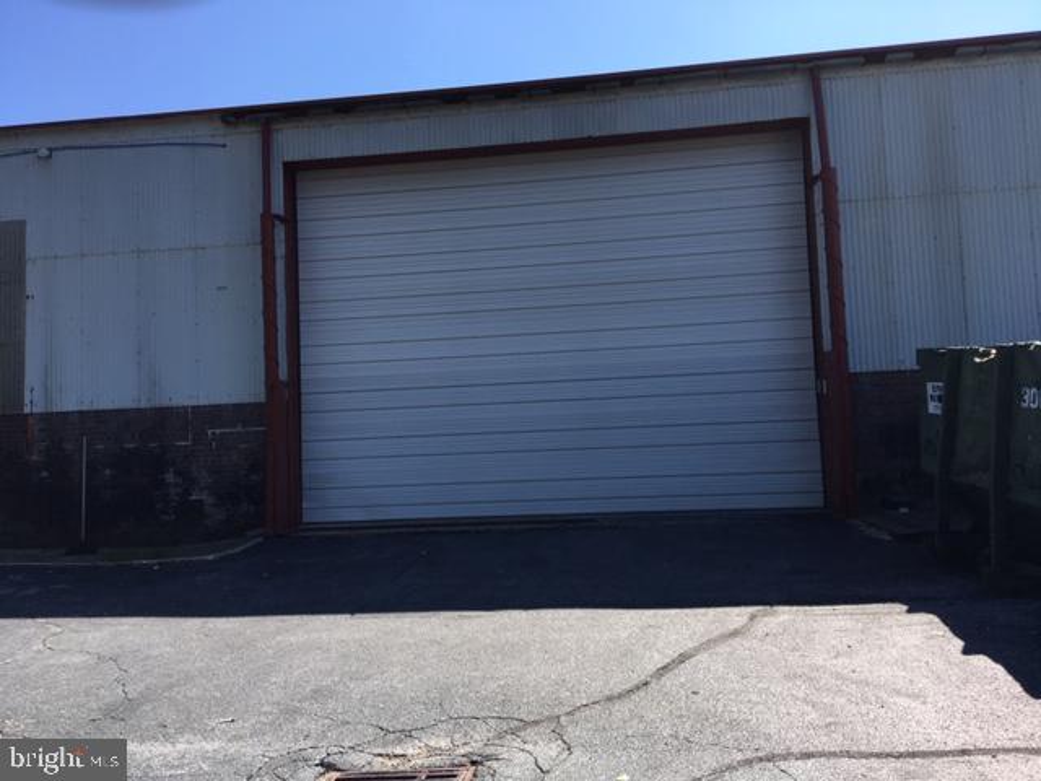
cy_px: 390
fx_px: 872
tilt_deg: +5.2
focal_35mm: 29
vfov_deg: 48.2
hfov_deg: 61.7
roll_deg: +0.8
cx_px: 520
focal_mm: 4.15
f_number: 2.2
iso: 25
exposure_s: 1/950
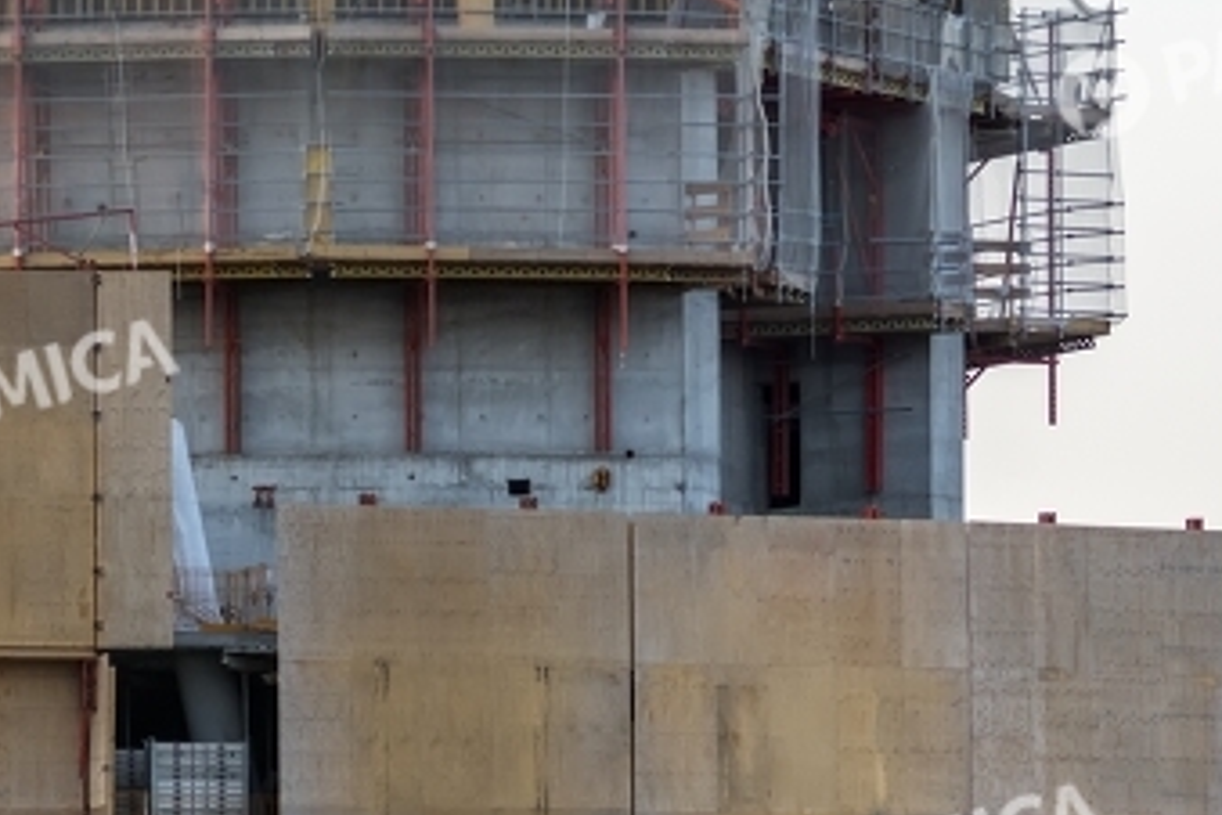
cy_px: 622
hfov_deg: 4.7
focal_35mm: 443
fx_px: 15036
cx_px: 397
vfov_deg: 3.1
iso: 800
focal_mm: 150
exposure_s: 1/400
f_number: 6.3
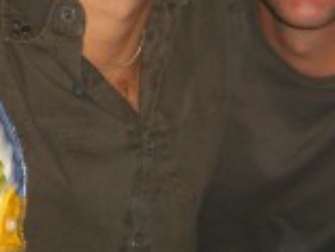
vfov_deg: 10.2
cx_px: 2
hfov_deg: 13.4
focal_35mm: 145
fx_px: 1404
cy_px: 6
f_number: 2.8
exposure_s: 1/60
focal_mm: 7.9
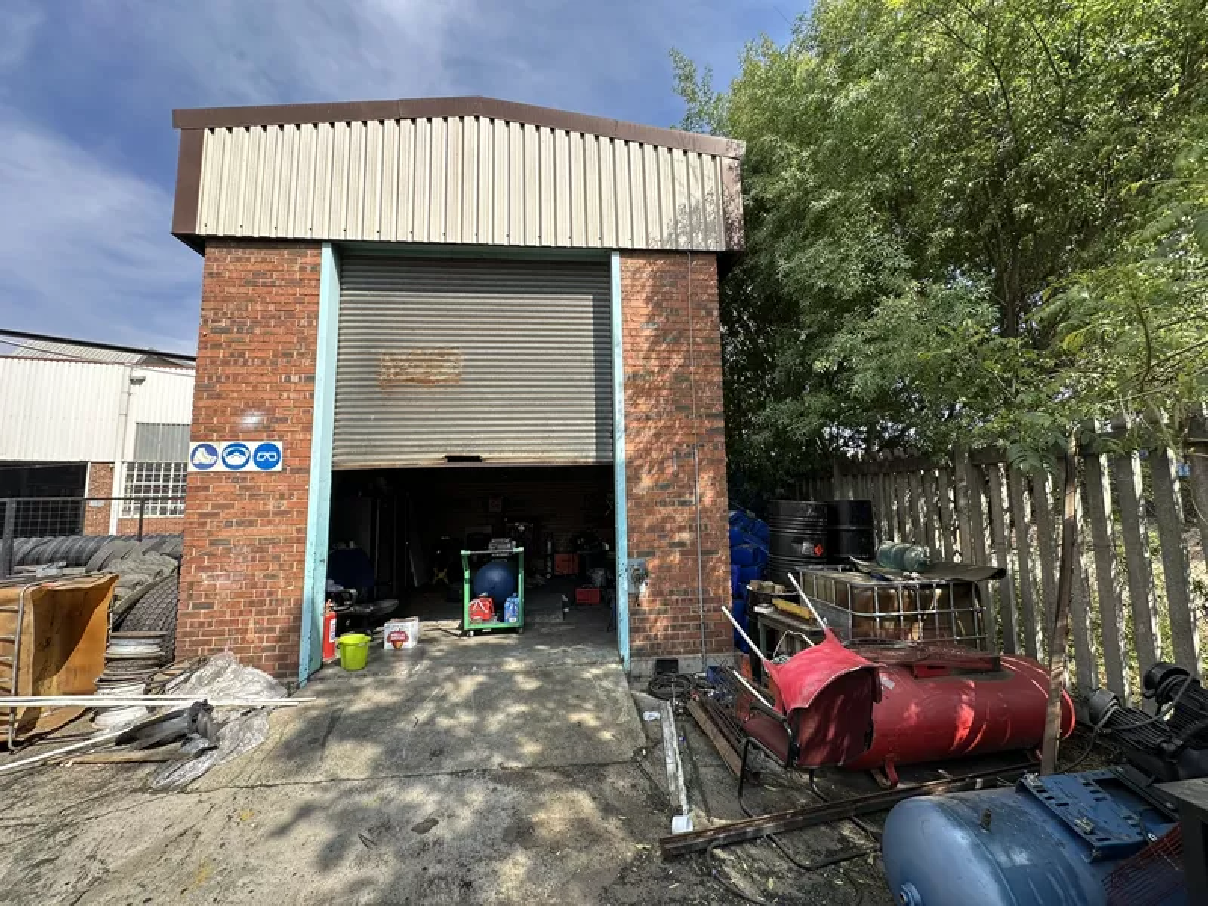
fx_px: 489
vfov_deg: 85.7
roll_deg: +1.7
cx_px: 604
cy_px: 453
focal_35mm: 14
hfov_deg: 102.1
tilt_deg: +6.4
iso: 40
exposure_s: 1/686
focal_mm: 2.22
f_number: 2.2
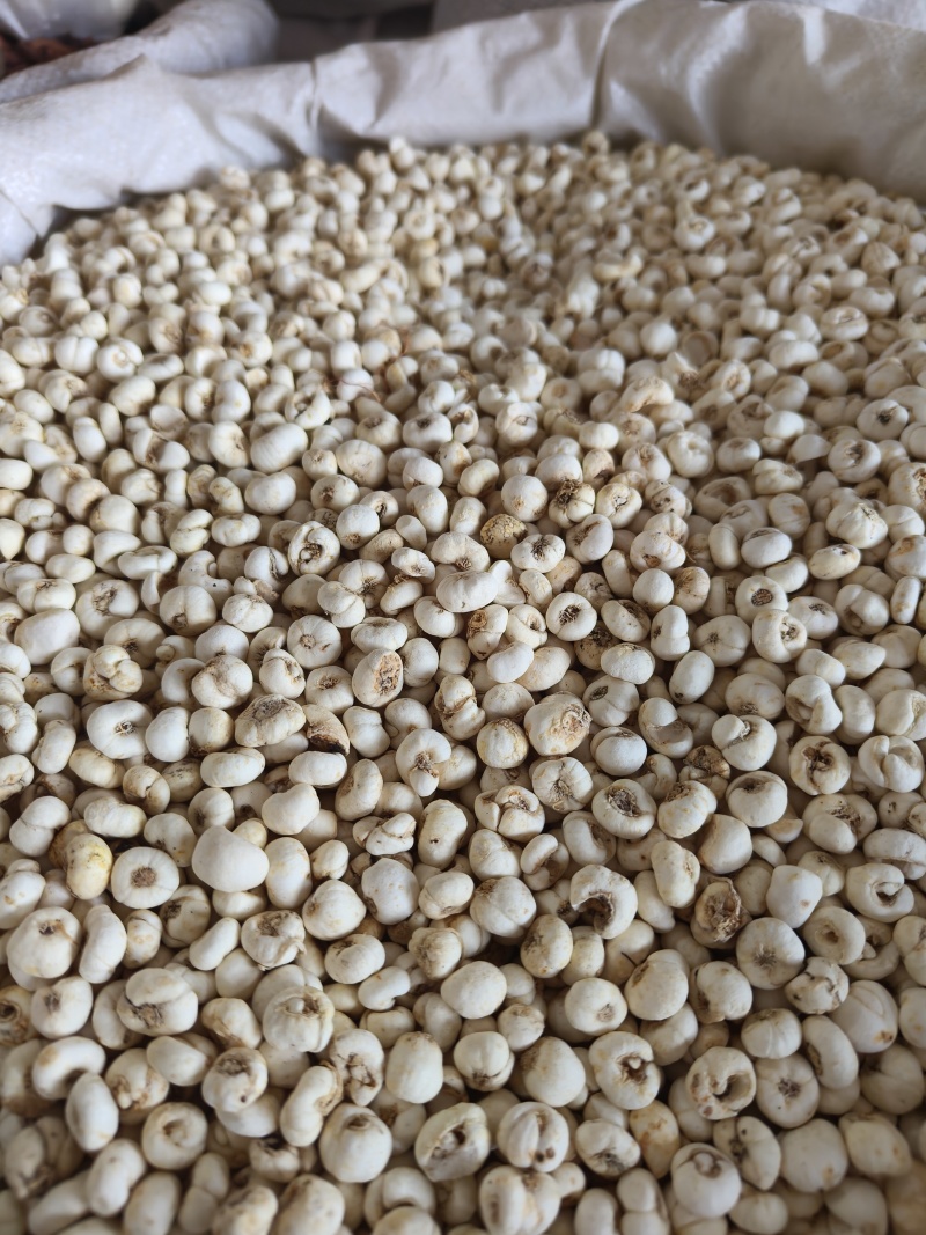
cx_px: 463
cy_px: 618
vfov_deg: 71.6
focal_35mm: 24
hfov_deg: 56.8
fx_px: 856
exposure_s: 1/100
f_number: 1.8
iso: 160
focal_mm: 5.59
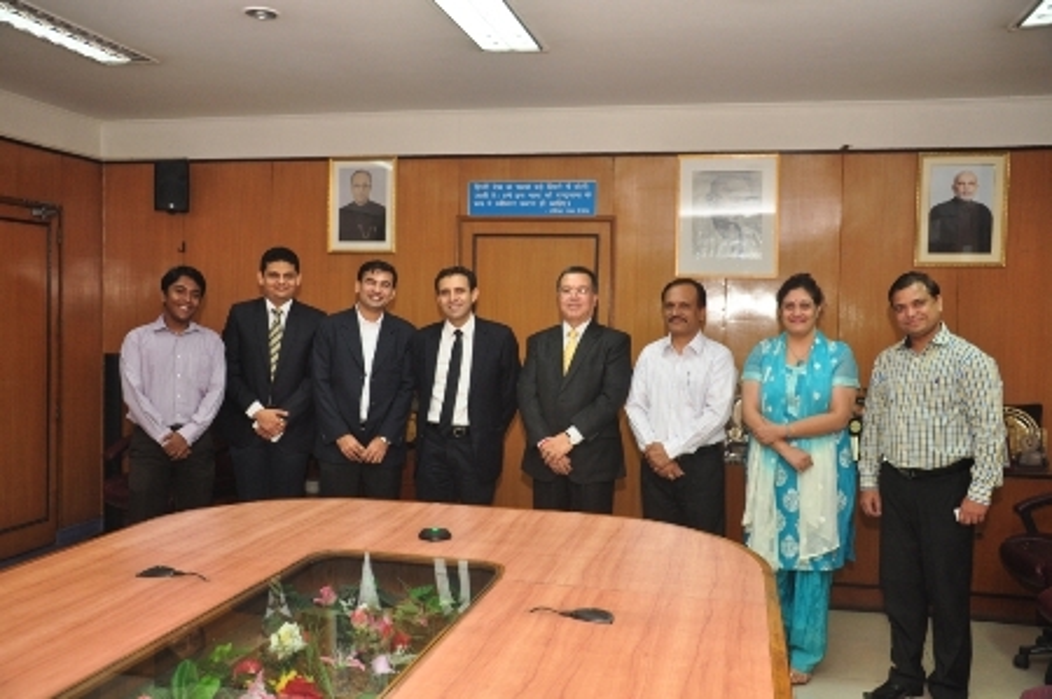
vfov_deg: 39.9
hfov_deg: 57.3
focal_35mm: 33
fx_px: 963
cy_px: 350
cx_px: 526
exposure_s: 1/80
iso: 640
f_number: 4
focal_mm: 22
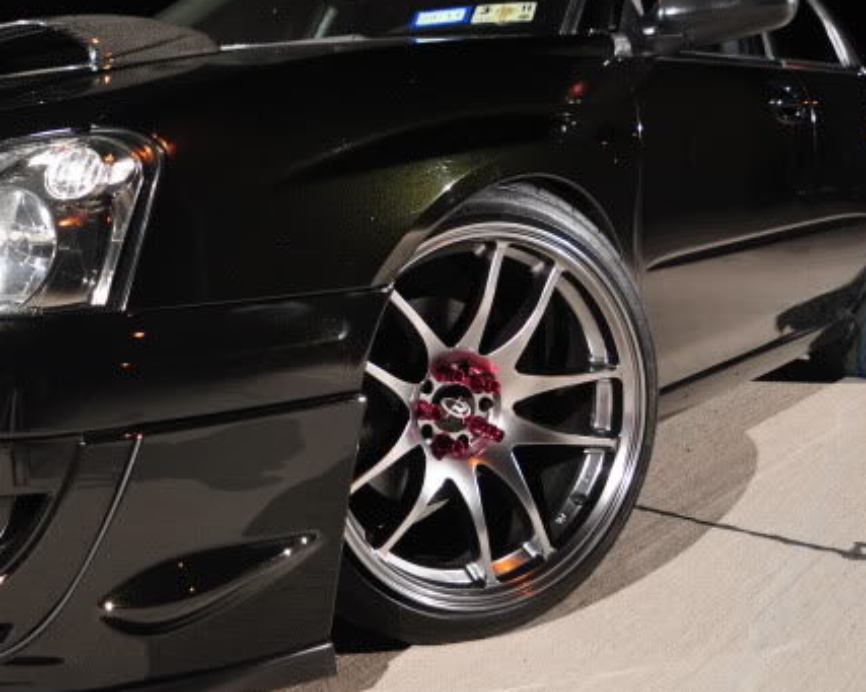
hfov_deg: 45.1
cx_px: 112
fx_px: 951
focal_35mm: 37
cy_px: 274
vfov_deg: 39.8
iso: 200
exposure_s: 1/200
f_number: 2.8
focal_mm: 11
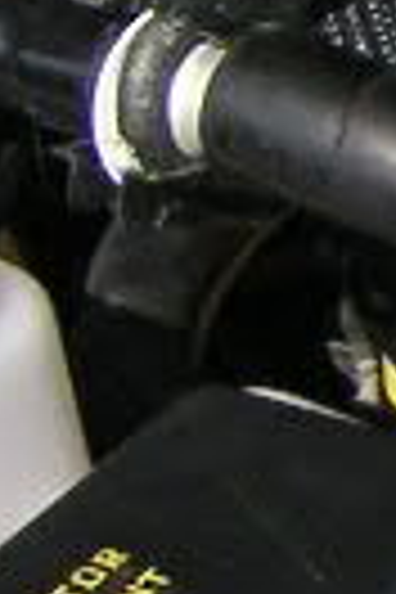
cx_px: 1908
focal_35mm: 299
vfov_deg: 6.9
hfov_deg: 4.1
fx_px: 4933
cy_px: 396
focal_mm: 6
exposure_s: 1/500
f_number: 2.8
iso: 50
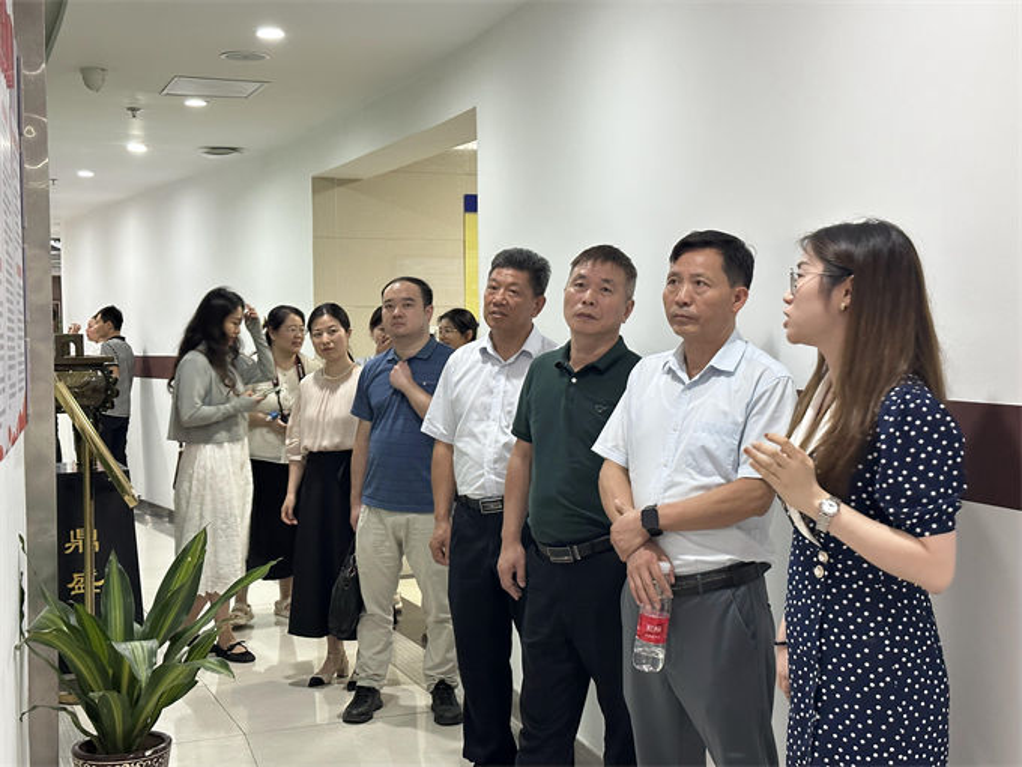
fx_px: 1417
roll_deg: +0.7
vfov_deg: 30.3
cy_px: 384
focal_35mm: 48
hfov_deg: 39.7
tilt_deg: -2.0
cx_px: 511
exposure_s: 1/50
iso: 200
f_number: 1.78
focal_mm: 6.86
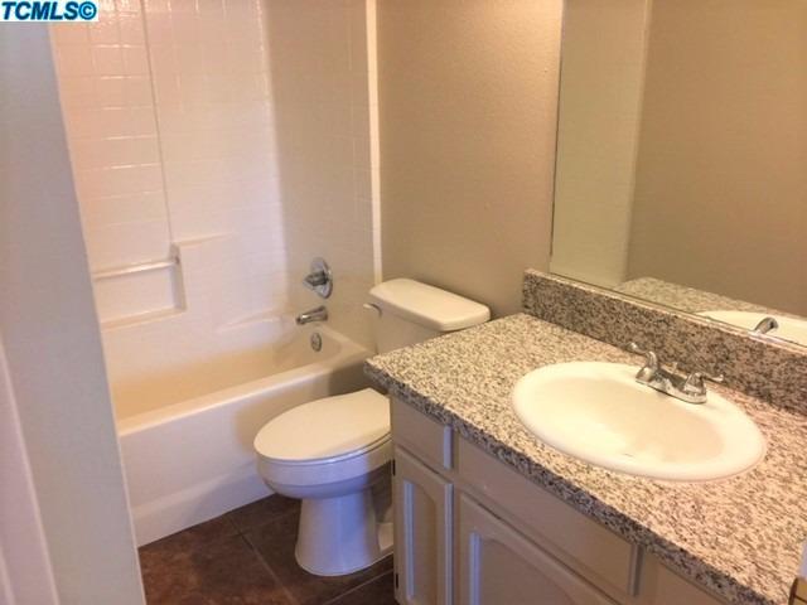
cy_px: 302
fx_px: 676
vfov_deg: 48.2
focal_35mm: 29
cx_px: 404
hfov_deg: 61.7
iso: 64
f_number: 2.2
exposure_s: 1/15
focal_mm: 4.15
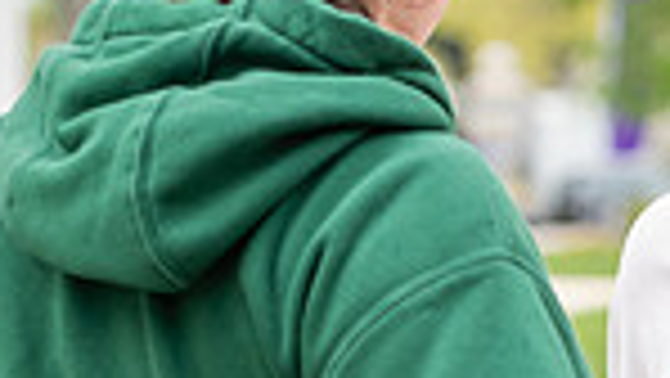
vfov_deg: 4.3
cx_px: 666
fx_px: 5084
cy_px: 119
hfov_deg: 7.5
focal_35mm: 286
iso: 640
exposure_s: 1/250
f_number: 3.5
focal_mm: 70
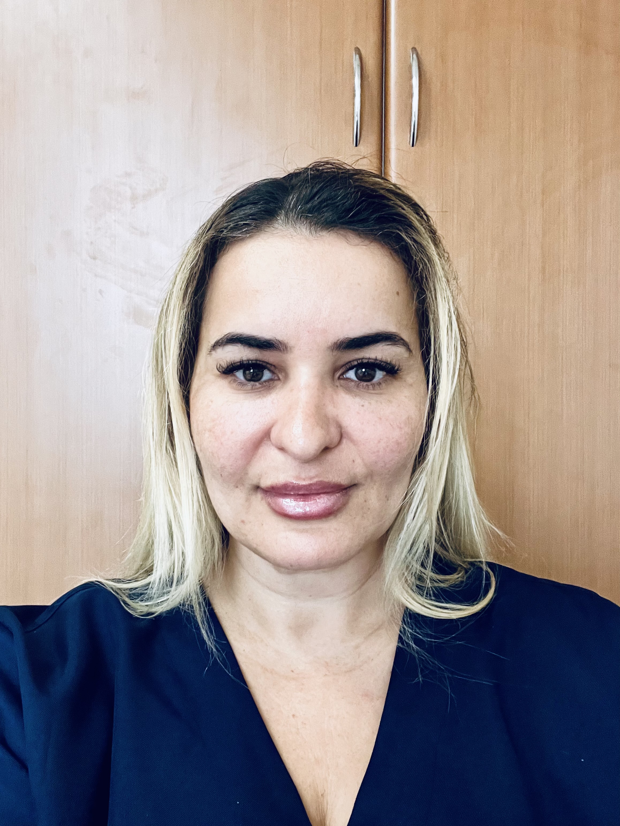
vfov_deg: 60.0
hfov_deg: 46.8
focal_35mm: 30
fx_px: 716
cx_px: 310
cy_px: 413
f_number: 2.2
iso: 400
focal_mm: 2.71
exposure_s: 1/48
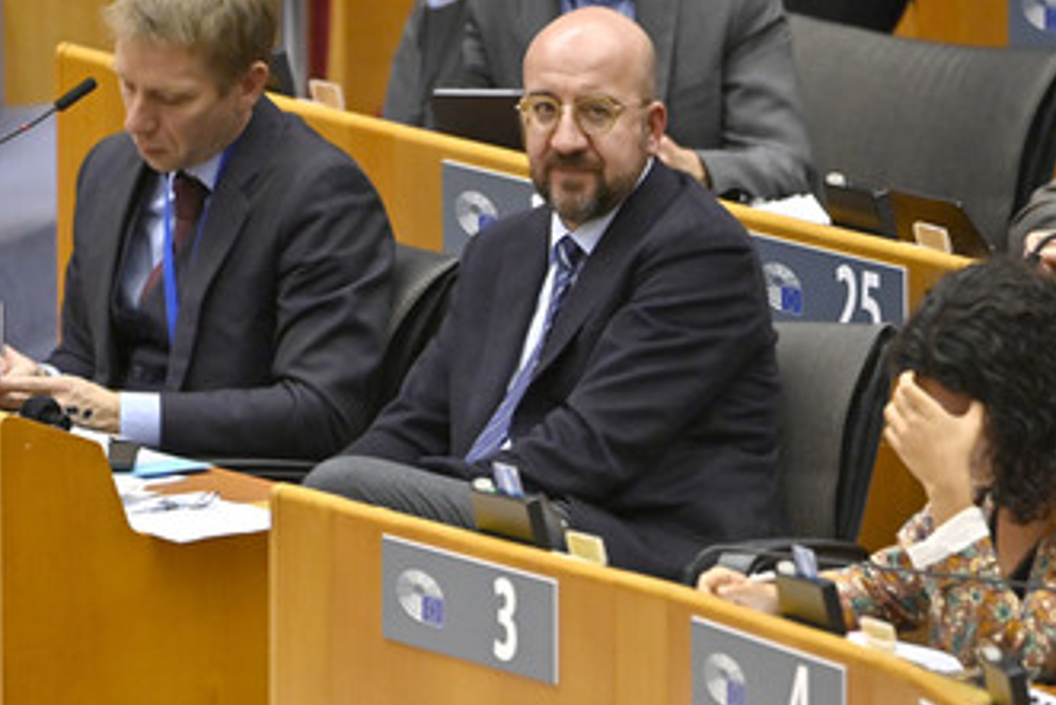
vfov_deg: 1.7
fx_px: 23975
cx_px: 592
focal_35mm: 817
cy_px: 341
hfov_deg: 2.5
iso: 5000
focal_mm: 600
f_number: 6.3
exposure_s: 1/640
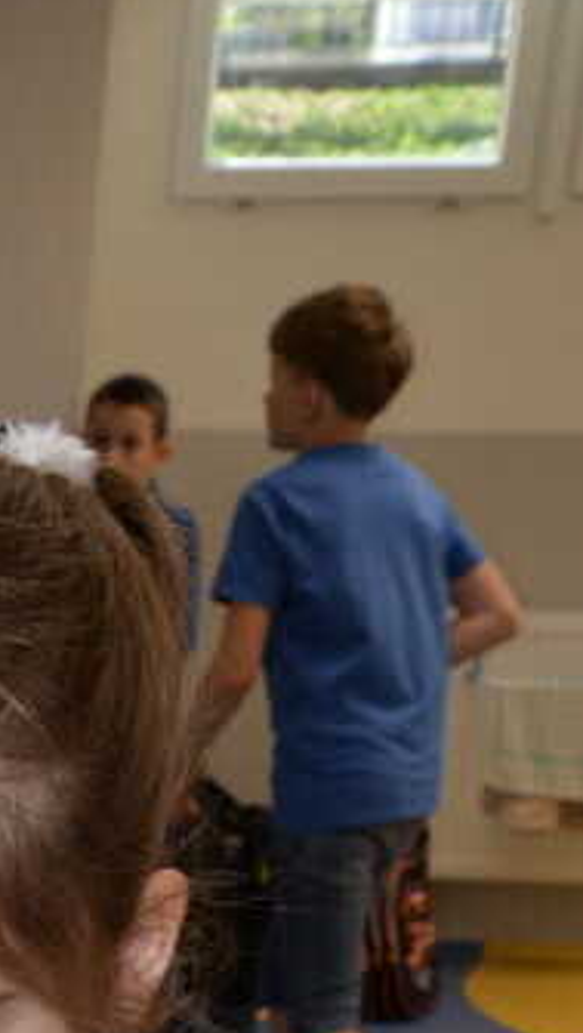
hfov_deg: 10.7
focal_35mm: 108
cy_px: 1415
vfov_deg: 18.2
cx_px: -403
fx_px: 2961
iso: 640
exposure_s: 1/80
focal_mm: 36
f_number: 11
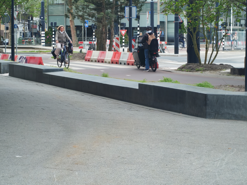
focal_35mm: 119
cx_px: 124
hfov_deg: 16.6
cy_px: 92
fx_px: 849
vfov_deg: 12.5
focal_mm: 6.12
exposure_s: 1/150
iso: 50
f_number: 1.9
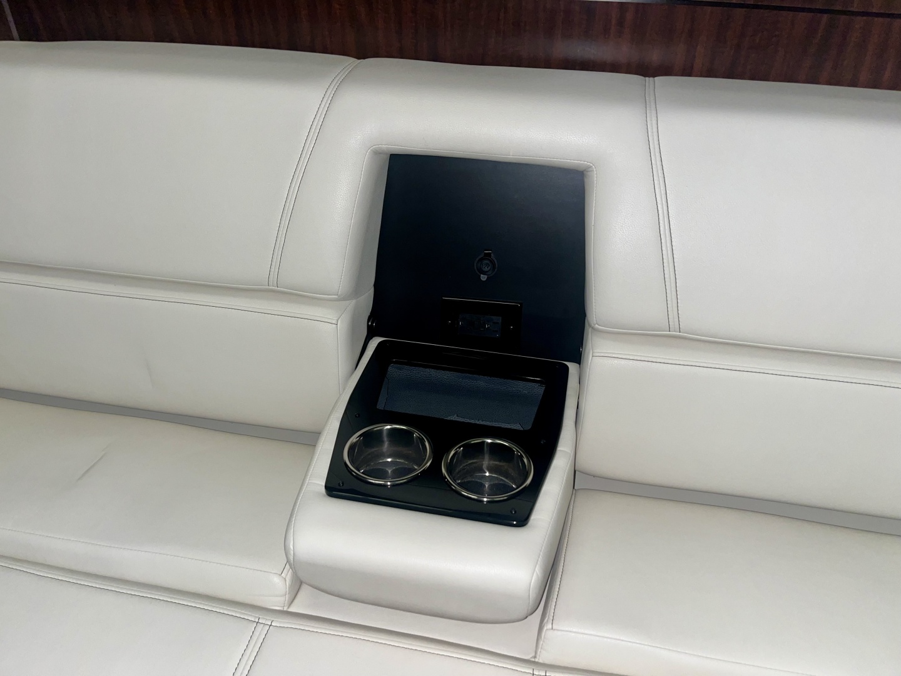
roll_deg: +0.8
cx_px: 450
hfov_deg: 67.3
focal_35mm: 26
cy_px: 338
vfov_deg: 53.1
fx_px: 677
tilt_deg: -36.8
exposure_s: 1/4
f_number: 1.6
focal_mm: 5.1
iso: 50
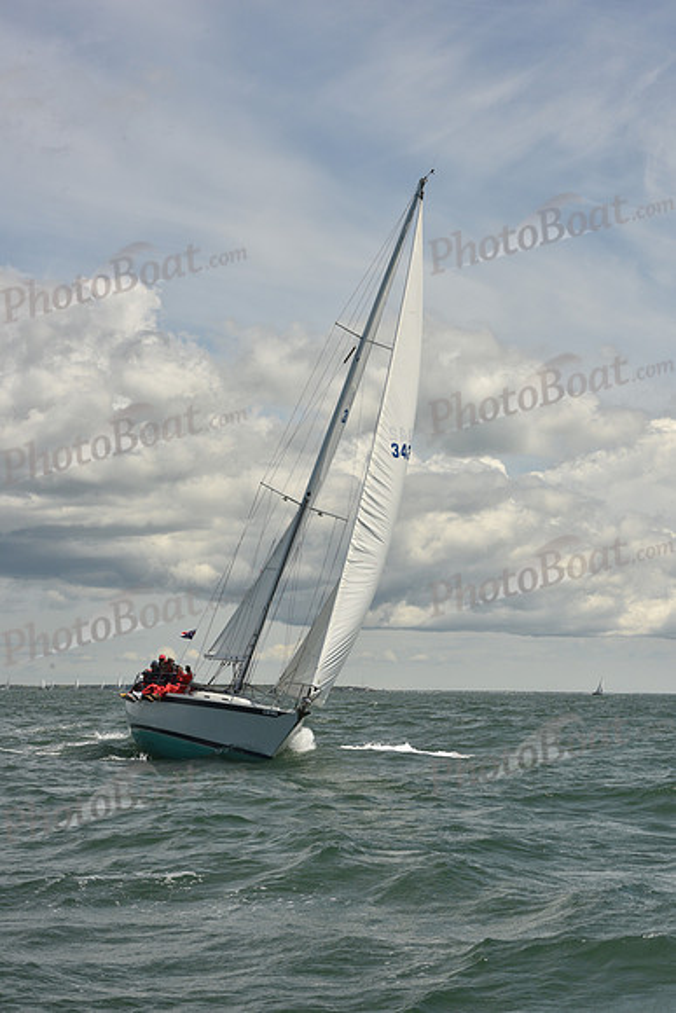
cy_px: 506
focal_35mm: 70
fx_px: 1970
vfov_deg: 28.8
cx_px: 338
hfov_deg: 19.5
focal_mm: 70
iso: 320
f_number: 13
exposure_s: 1/800
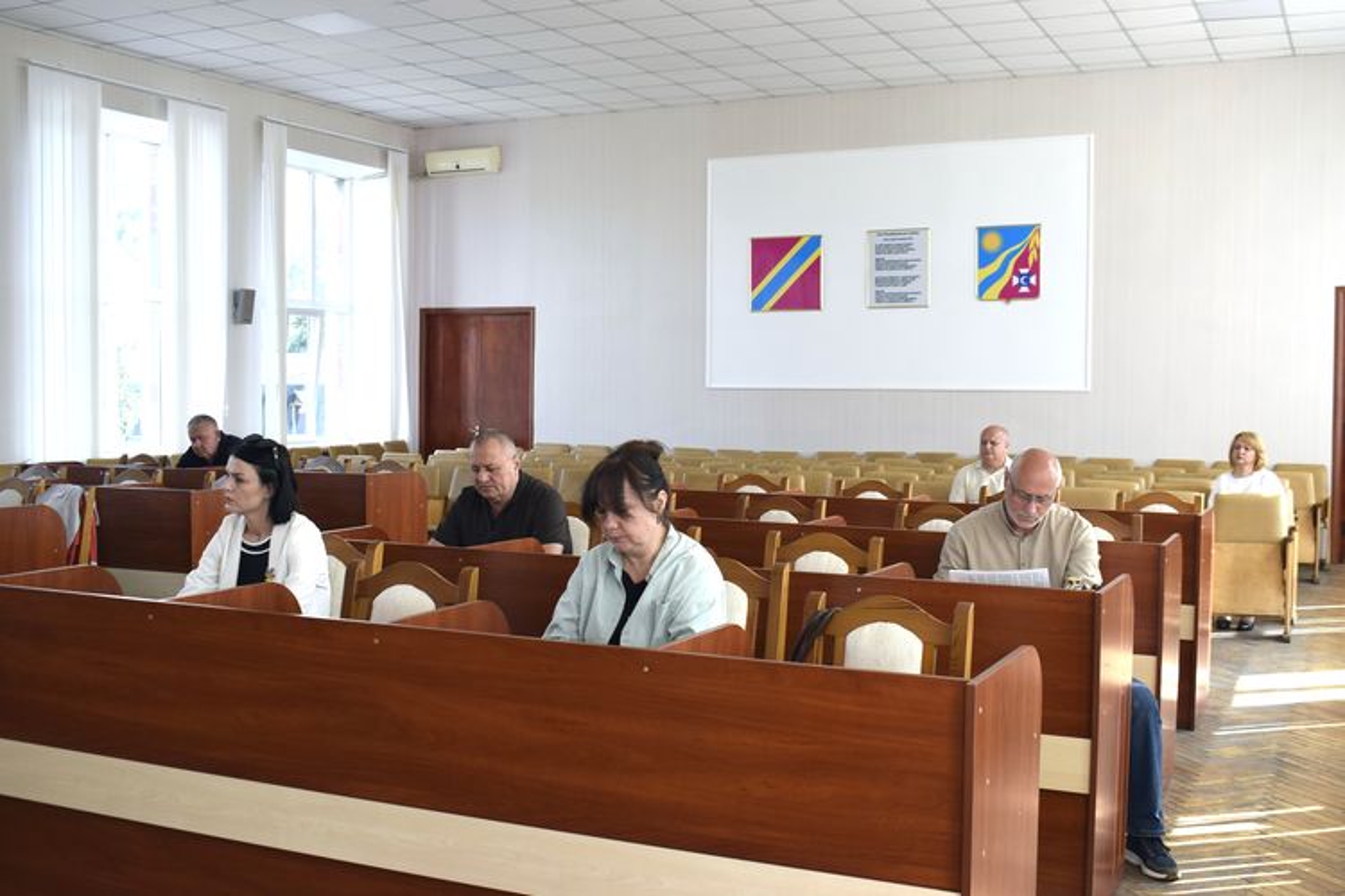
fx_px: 1457
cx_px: 672
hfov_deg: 49.6
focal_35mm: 39
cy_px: 448
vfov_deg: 34.2
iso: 400
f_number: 6.3
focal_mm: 26
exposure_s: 1/160
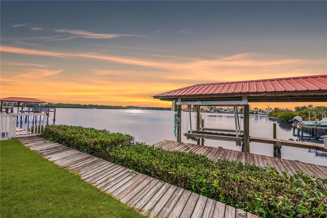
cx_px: 164
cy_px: 109
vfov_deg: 81.2
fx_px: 127
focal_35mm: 14
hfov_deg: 104.3
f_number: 9
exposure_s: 1/1250
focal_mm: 14
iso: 400
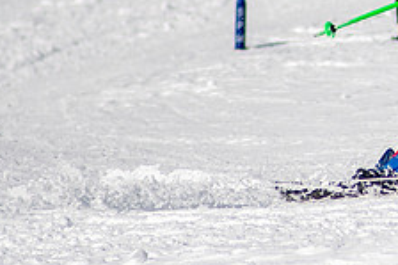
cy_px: -44
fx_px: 20349
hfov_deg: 1.1
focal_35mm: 1842
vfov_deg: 0.7
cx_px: 721
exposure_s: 1/6400
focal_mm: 300
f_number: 2.8
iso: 100
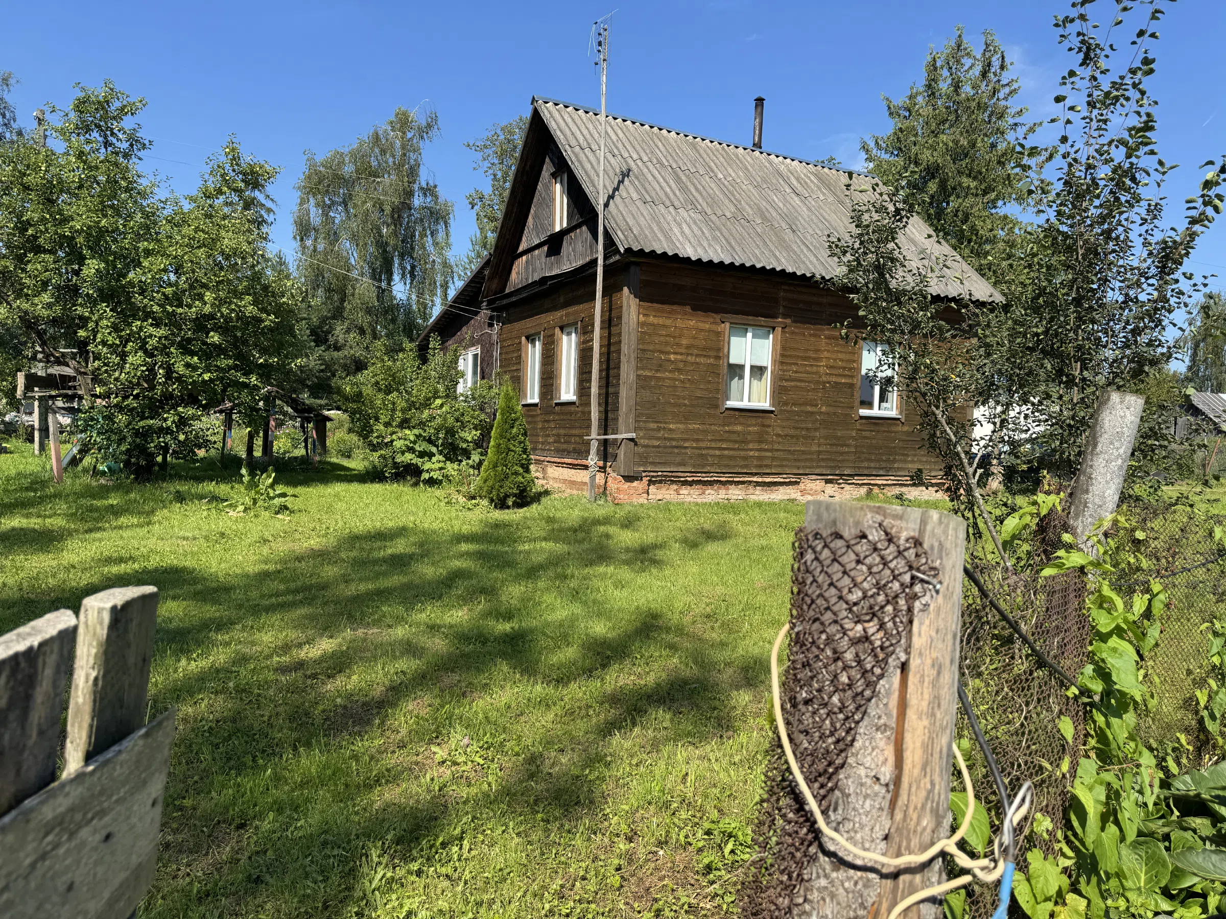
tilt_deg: -0.3
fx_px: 850
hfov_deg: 71.6
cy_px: 460
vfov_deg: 56.8
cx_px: 613
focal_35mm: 24
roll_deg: -1.4
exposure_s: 1/2506
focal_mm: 6.76
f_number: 1.78
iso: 80
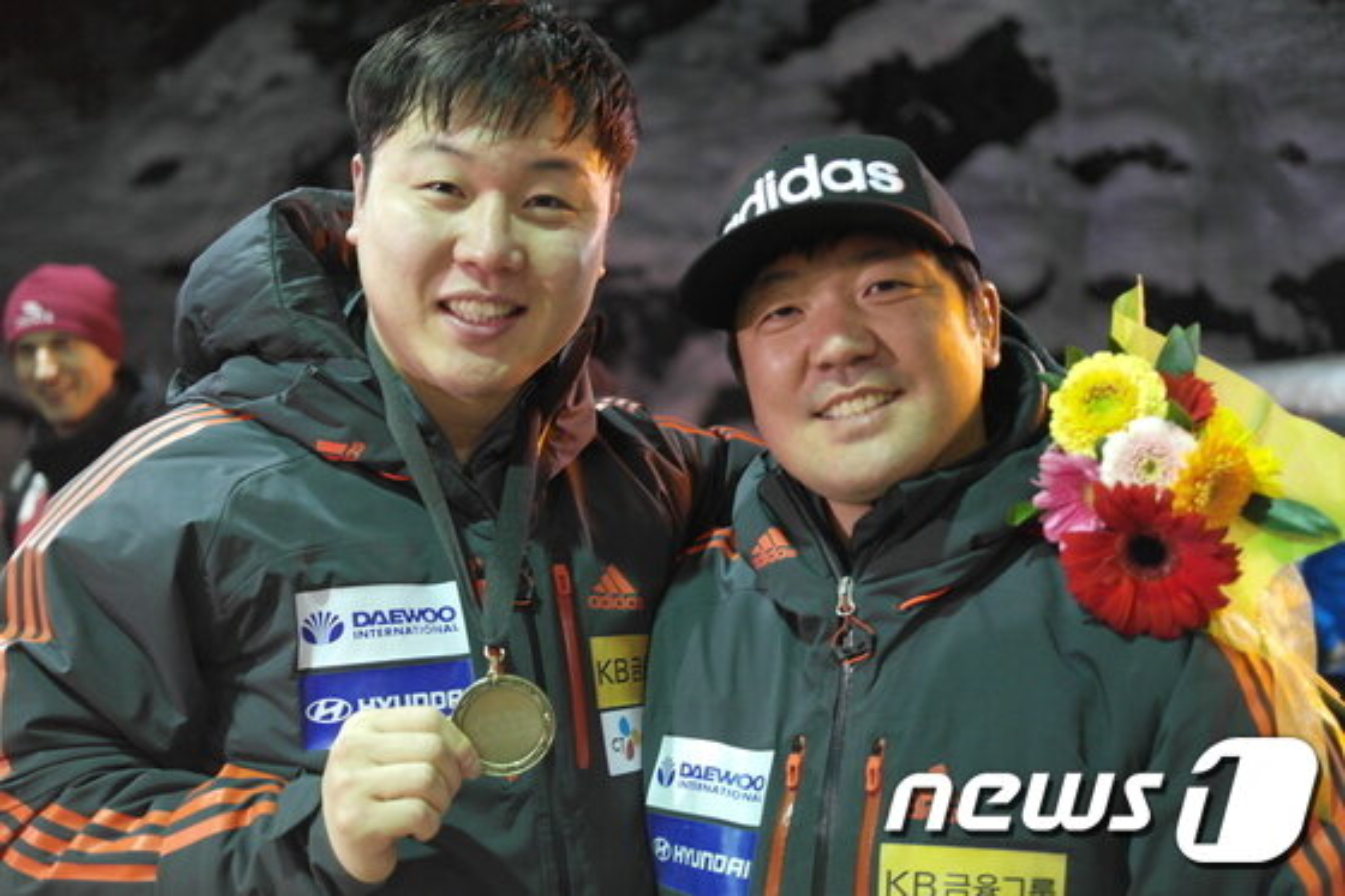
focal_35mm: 46
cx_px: 672
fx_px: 1718
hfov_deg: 42.8
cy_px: 448
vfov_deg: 29.2
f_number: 2
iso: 800
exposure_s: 1/20
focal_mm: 30
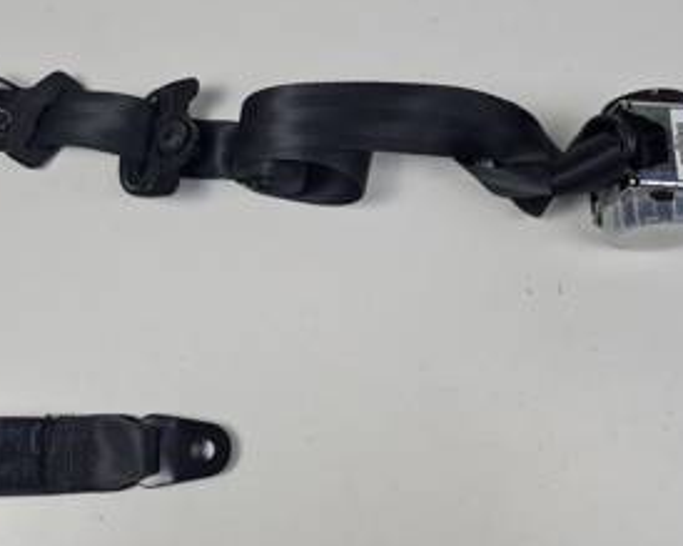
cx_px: 299
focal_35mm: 37
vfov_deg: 40.0
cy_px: 227
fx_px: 748
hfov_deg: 49.0
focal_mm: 5.4
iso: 50
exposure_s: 1/511
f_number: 1.8
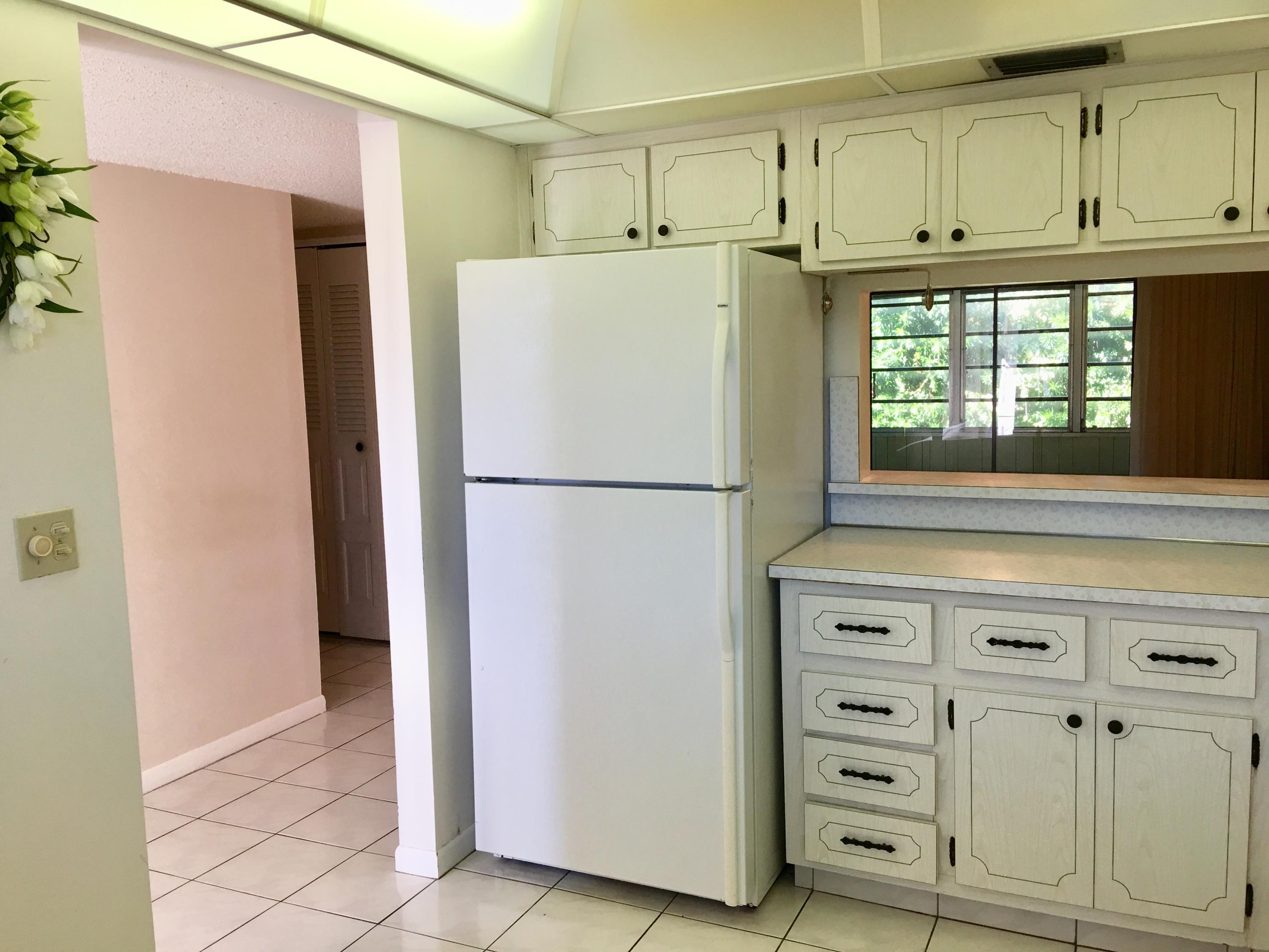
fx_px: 1063
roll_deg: +0.4
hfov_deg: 61.7
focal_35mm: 29
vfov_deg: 48.2
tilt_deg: -4.1
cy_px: 476
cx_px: 634
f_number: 2.2
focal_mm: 4.15
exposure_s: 1/40
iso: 25
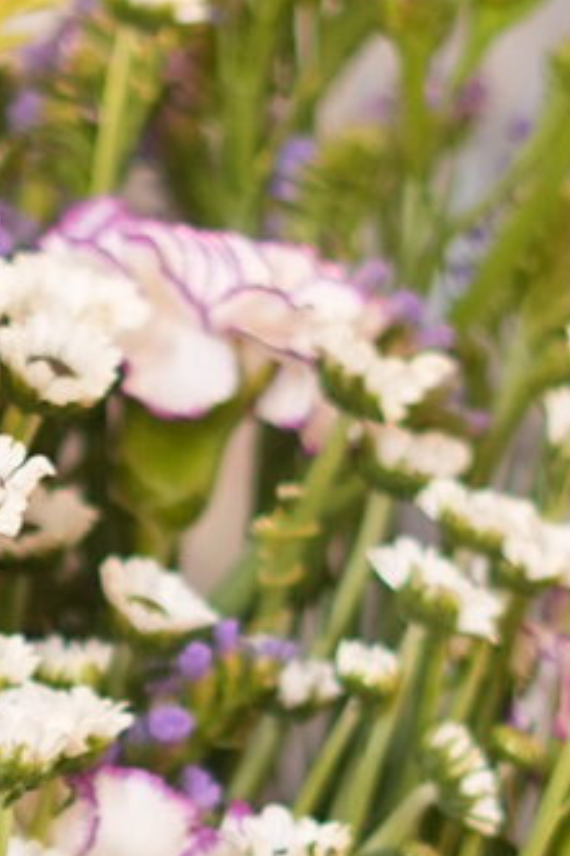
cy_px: 1428
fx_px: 9319
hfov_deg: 3.5
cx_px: -360
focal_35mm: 392
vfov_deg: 5.2
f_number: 1.8
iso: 400
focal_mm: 50
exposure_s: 1/160
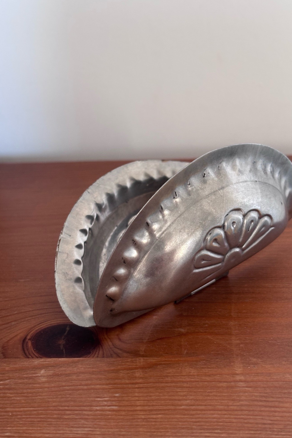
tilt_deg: -29.6
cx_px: 163
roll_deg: +3.3
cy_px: 217
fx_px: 669
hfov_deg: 24.6
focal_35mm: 55
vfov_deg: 36.2
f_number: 1.6
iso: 160
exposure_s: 1/48
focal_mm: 5.96
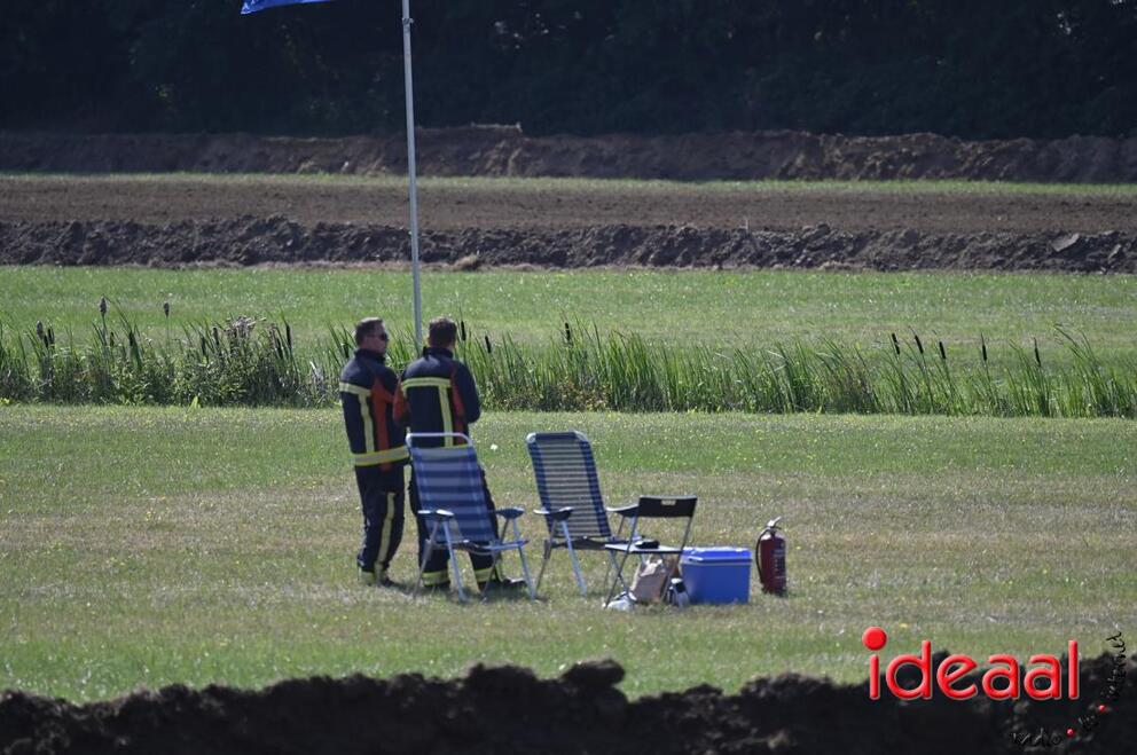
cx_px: 568
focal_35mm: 400
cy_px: 378
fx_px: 12619
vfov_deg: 3.4
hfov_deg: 5.2
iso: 400
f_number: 5.6
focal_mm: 400
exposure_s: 1/1600
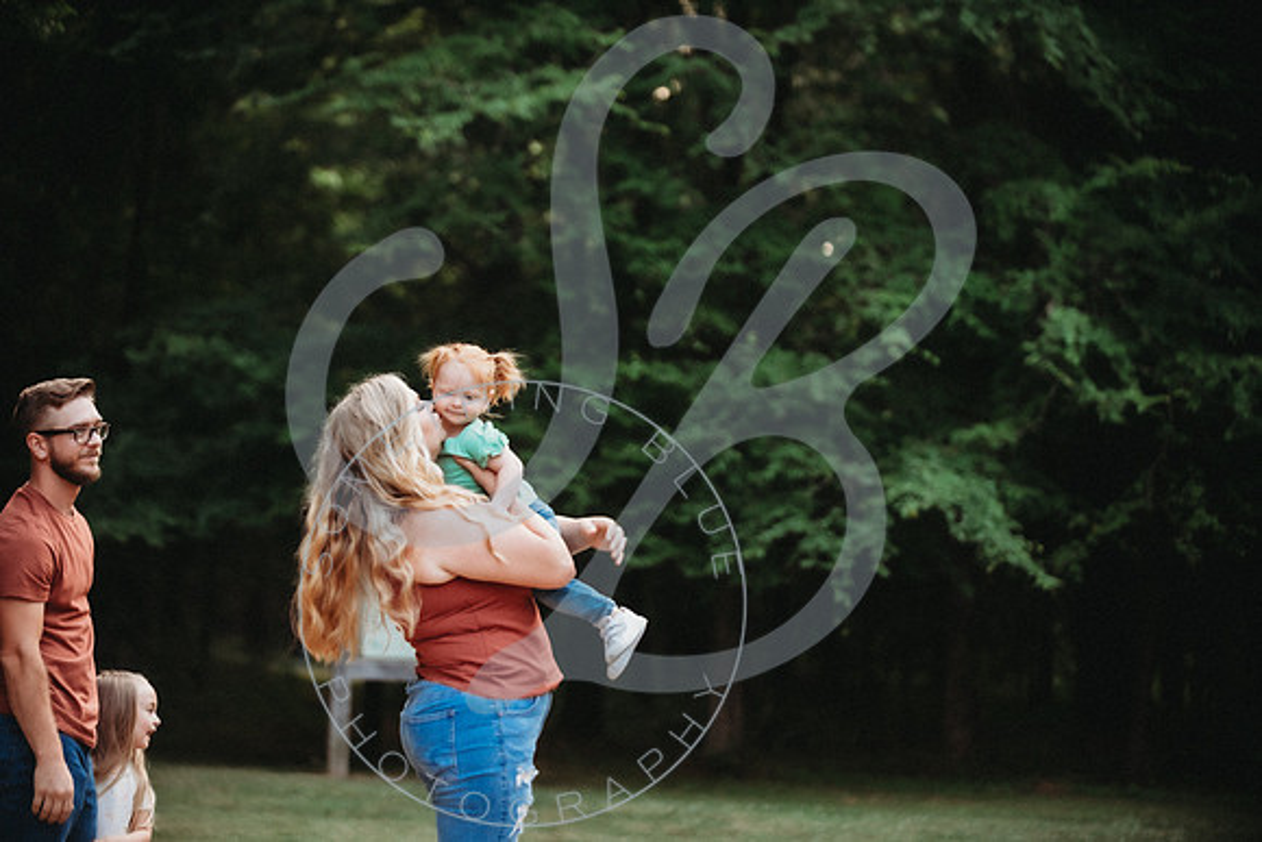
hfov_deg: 20.7
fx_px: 3462
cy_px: 421
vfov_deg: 13.9
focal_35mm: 99
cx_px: 634
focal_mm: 98
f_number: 2.8
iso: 400
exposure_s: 1/200
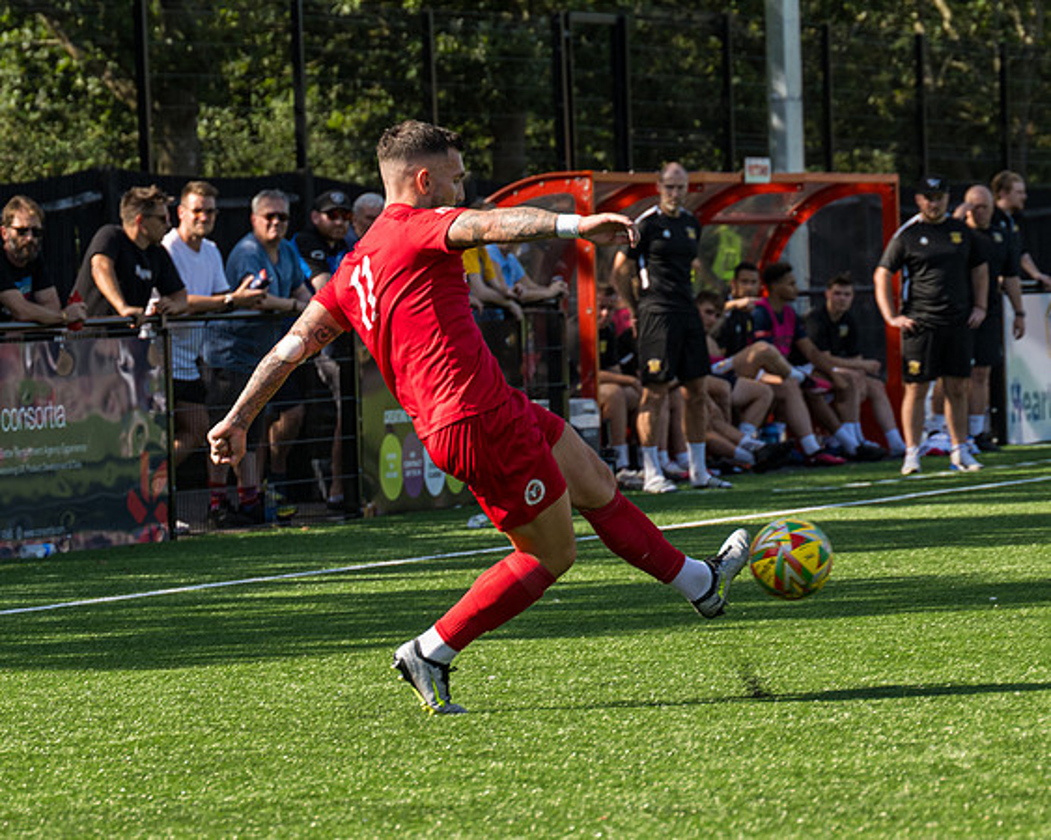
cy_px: 420
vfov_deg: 6.3
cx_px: 384
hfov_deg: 7.9
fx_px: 7652
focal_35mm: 246
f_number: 4.5
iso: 200
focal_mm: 115
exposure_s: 1/1000
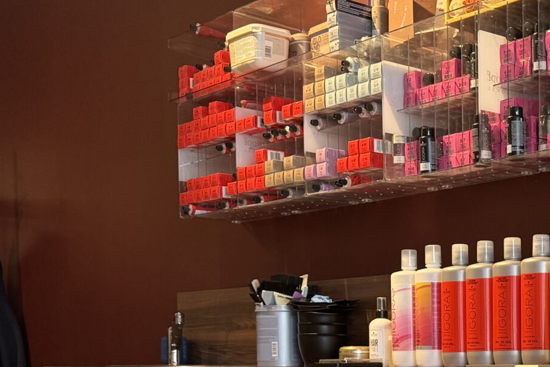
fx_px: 1070
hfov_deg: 27.1
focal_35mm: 70
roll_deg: +0.7
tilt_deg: -1.5
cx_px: 561
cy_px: 382
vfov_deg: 18.8
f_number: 1.78
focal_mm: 6.76
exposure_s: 1/50
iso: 125
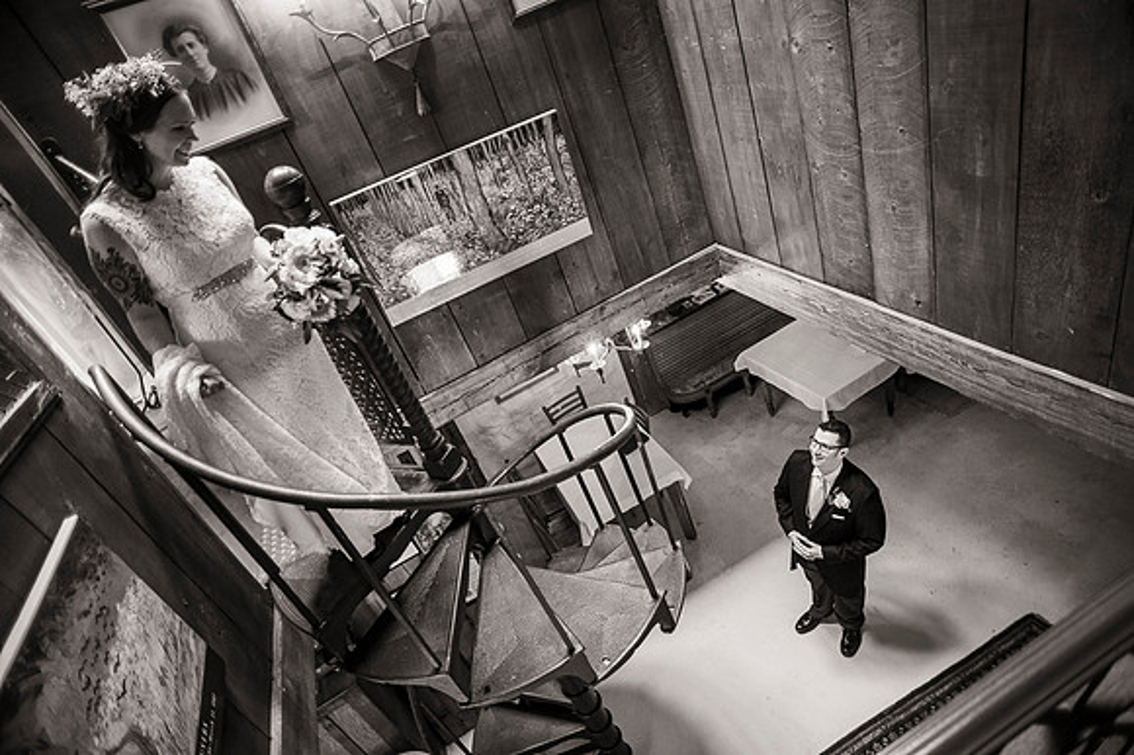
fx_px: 630
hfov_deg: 84.0
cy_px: 378
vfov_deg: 61.9
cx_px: 567
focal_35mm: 20
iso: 1000
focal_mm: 20
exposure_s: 1/50
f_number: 2.8
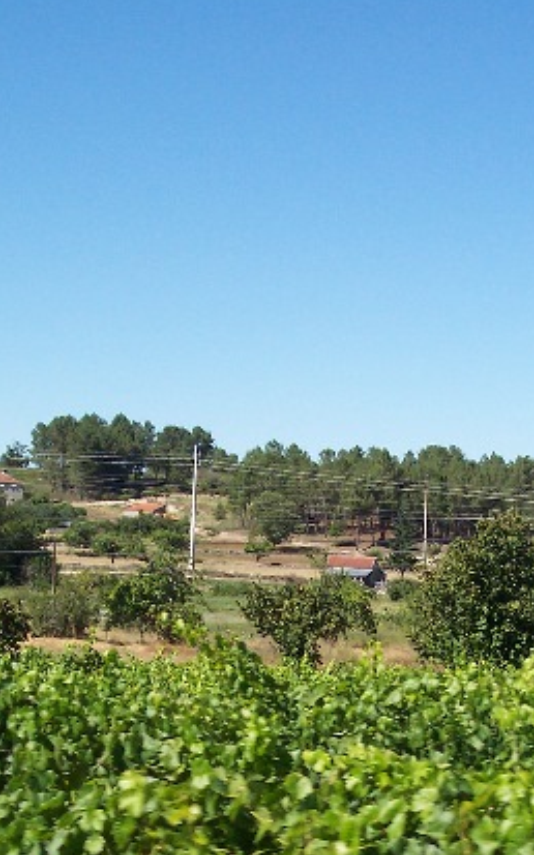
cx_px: 296
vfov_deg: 26.2
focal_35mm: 78
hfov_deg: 16.7
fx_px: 1817
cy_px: 611
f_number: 4.8
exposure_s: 1/700
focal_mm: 8
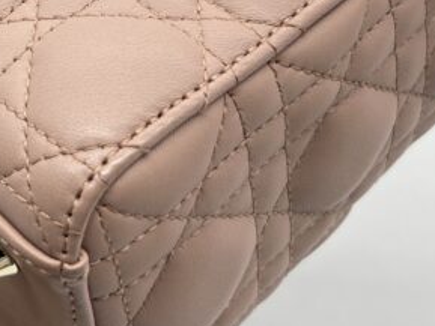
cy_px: 45
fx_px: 1157
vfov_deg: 15.9
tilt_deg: -35.1
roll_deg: -1.1
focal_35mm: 92
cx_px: 96
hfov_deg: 21.1
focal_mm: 5.7
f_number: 1.5
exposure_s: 1/100
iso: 40
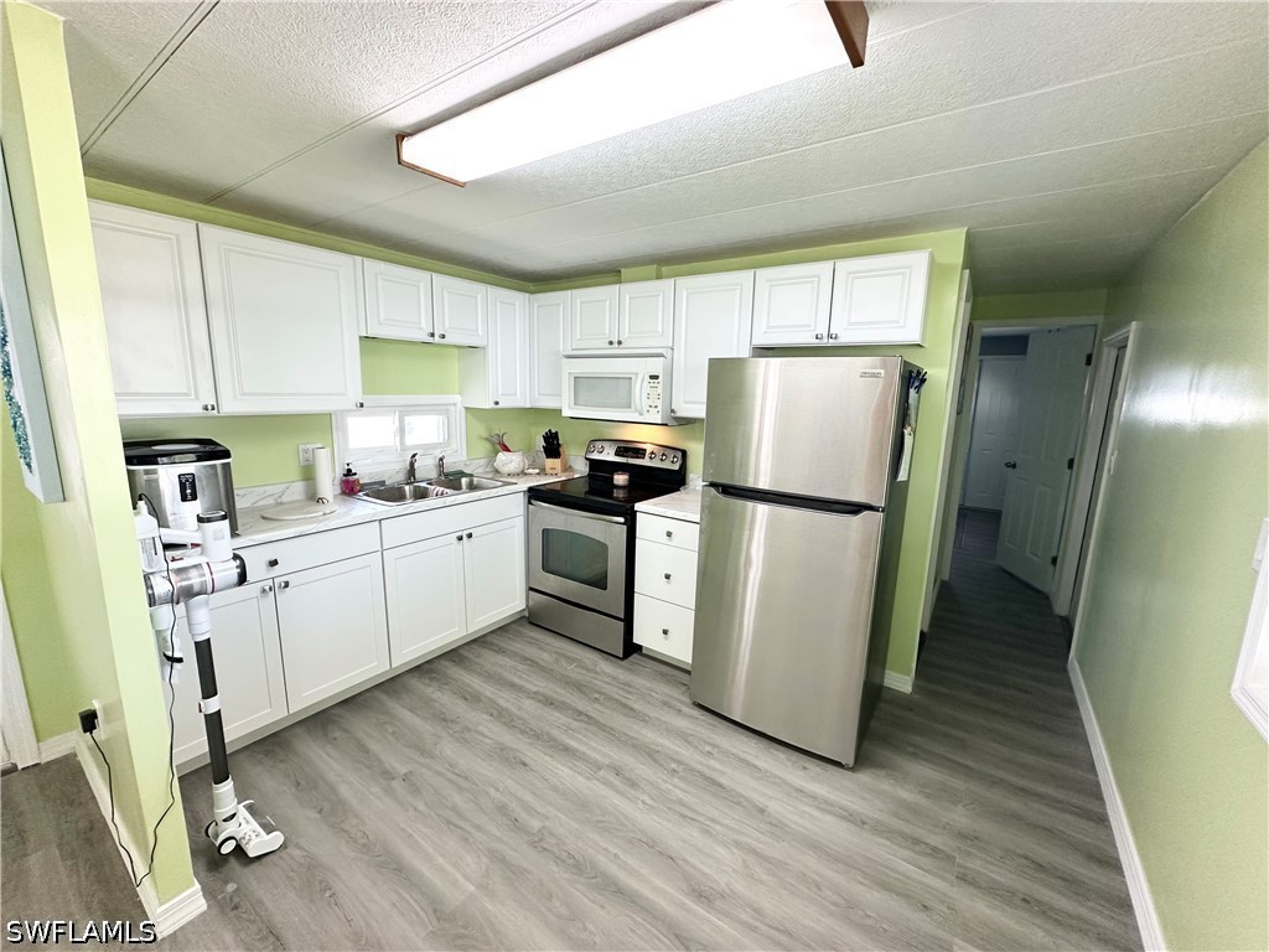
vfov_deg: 85.7
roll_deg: -0.9
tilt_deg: -9.7
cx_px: 634
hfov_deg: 102.1
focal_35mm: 14
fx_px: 513
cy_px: 476
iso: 200
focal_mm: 2.22
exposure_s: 1/120
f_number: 2.2
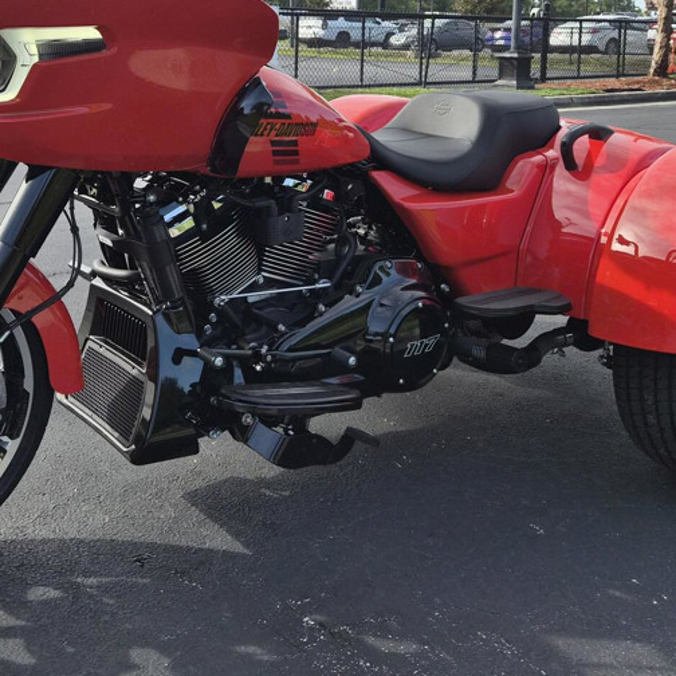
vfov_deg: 37.9
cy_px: 148
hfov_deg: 38.4
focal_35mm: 43
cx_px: 191
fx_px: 950
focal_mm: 5.4
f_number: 1.8
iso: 80
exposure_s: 1/4304
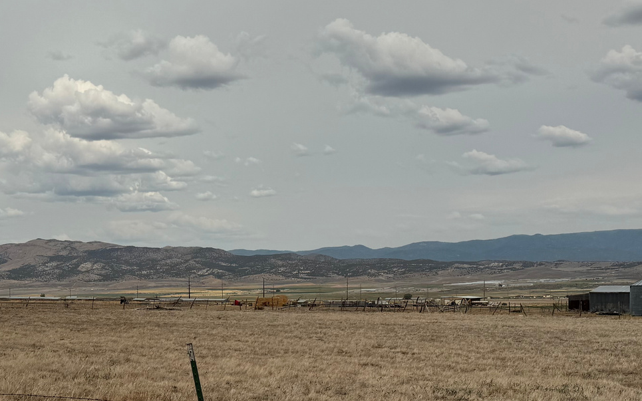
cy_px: 308
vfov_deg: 23.7
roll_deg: +1.4
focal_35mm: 54
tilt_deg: -3.2
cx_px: 142
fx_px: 945
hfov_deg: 36.4
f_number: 1.78
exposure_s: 1/10417
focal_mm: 6.76
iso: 80
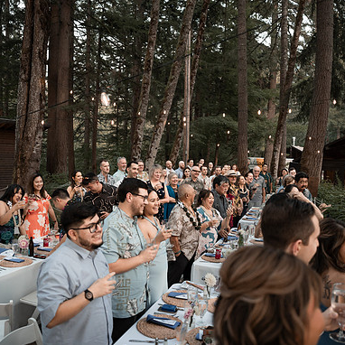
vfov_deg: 52.5
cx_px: 151
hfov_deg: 52.4
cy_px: 171
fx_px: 350
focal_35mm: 31
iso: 800
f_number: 2.8
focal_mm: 24
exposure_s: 1/400
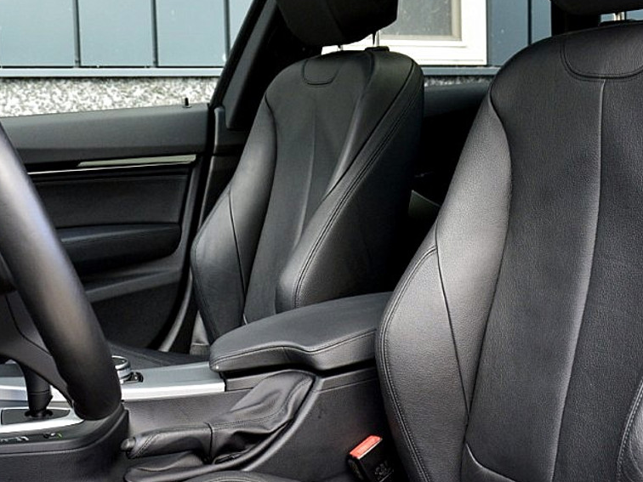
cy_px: 224
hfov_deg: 39.6
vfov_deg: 30.3
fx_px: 892
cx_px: 302
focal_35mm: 48
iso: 800
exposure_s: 1/60
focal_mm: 18
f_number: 6.3
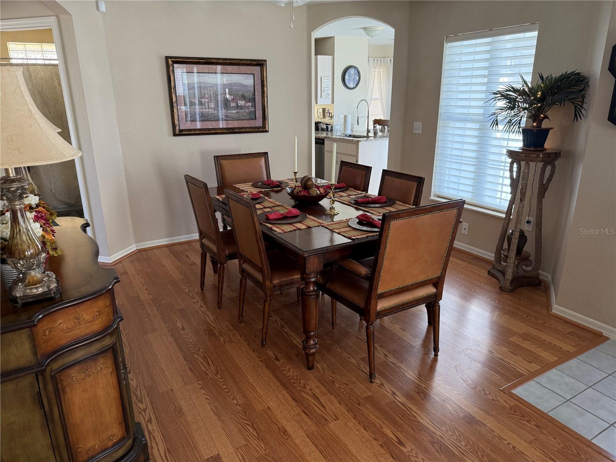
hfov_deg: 71.6
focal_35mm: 24
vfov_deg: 56.8
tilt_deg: -18.1
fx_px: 427
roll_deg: +0.6
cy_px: 231
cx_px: 308
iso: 200
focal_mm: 6.76
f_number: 1.78
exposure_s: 1/195
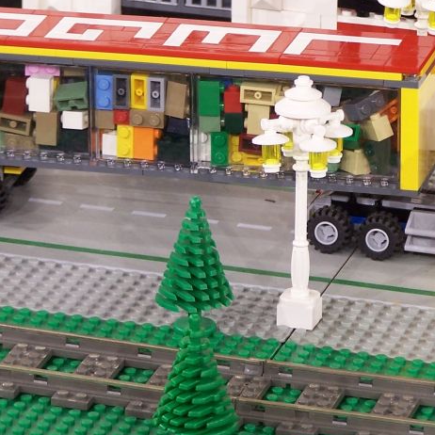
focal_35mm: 251
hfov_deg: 7.0
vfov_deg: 7.0
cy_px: 126
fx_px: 3569
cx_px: 315
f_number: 3.2
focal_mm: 21.2
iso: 80
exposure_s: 1/6
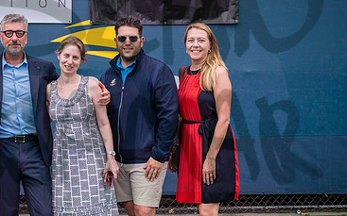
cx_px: 69
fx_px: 690
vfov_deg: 17.8
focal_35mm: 73
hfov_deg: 27.7
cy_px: 113
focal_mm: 32
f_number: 4
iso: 200
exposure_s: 1/1250
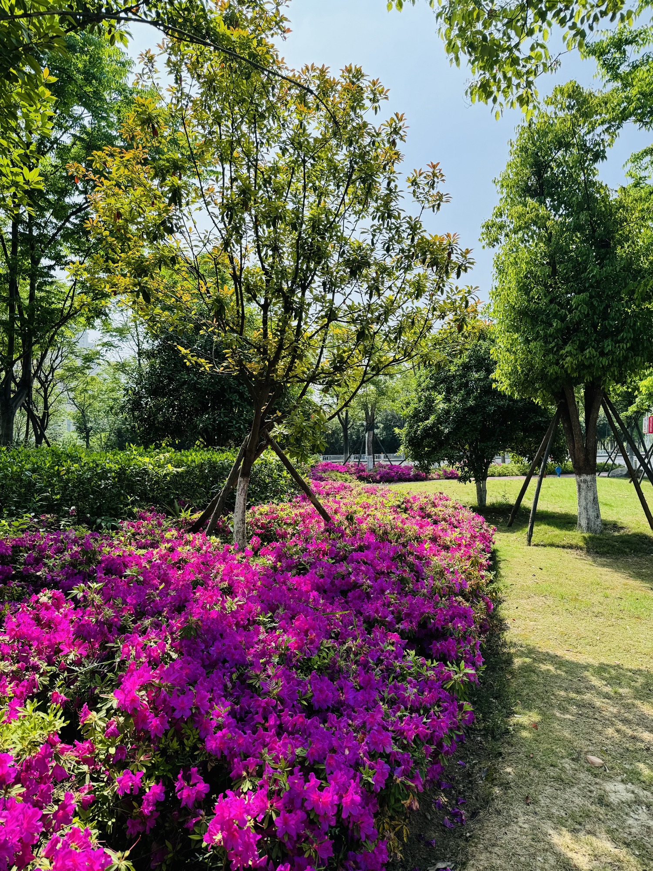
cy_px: 436
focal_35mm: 24
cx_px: 326
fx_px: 604
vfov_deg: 71.6
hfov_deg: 56.8
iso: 80
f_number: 1.78
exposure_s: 1/2041
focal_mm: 6.76
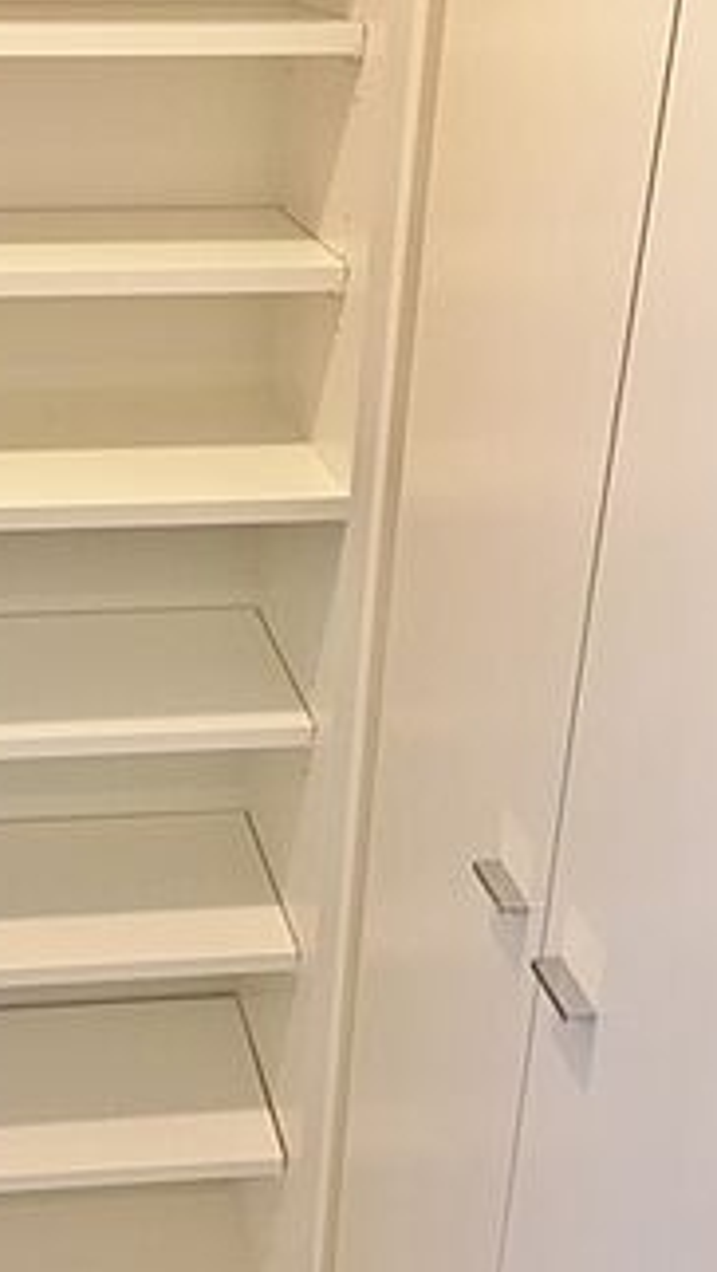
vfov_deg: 43.7
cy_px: 591
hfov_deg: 24.8
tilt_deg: -24.6
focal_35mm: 47
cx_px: 87
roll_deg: -0.2
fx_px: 1586
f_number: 2.2
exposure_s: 1/30
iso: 50
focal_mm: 4.15
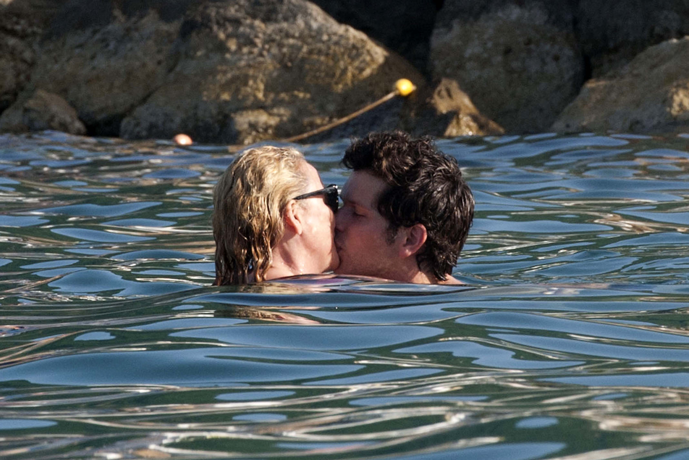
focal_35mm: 200
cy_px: 230
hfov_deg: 10.3
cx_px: 344
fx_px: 3827
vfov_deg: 6.9
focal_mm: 200
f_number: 11
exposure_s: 1/500
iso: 1000
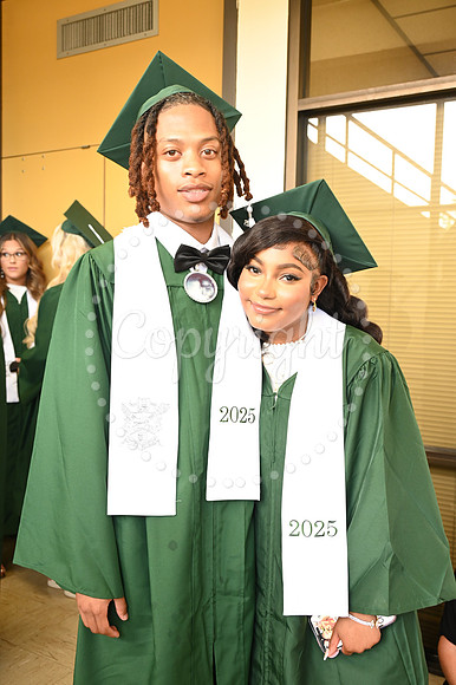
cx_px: 228
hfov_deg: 38.8
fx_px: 647
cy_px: 342
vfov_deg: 55.8
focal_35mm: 34
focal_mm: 34
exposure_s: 1/60
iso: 1600
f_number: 5.6
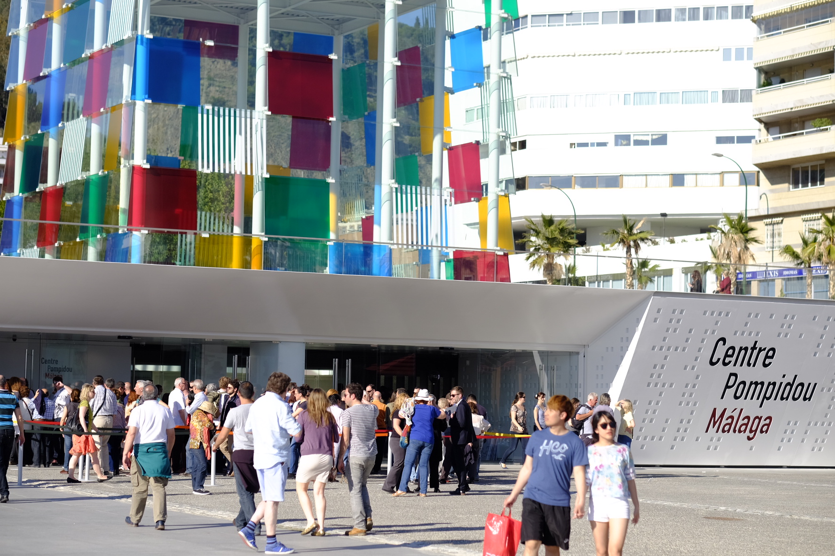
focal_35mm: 84
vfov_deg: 16.3
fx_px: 1948
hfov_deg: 24.2
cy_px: 278
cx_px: 418
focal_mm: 56
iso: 200
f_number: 2.2
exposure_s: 1/4000
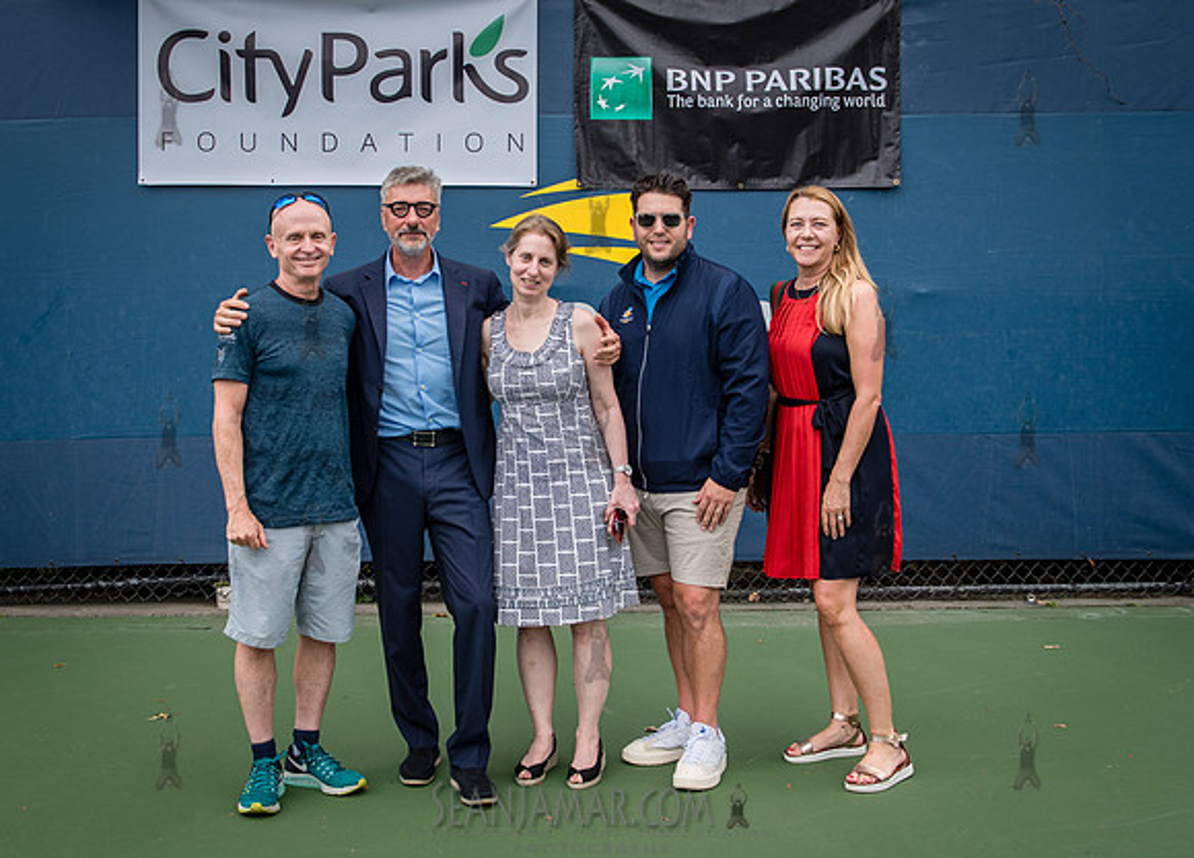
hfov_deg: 43.3
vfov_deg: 31.8
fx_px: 1503
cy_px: 382
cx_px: 532
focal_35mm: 44
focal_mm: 32
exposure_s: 1/1250
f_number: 4
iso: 200
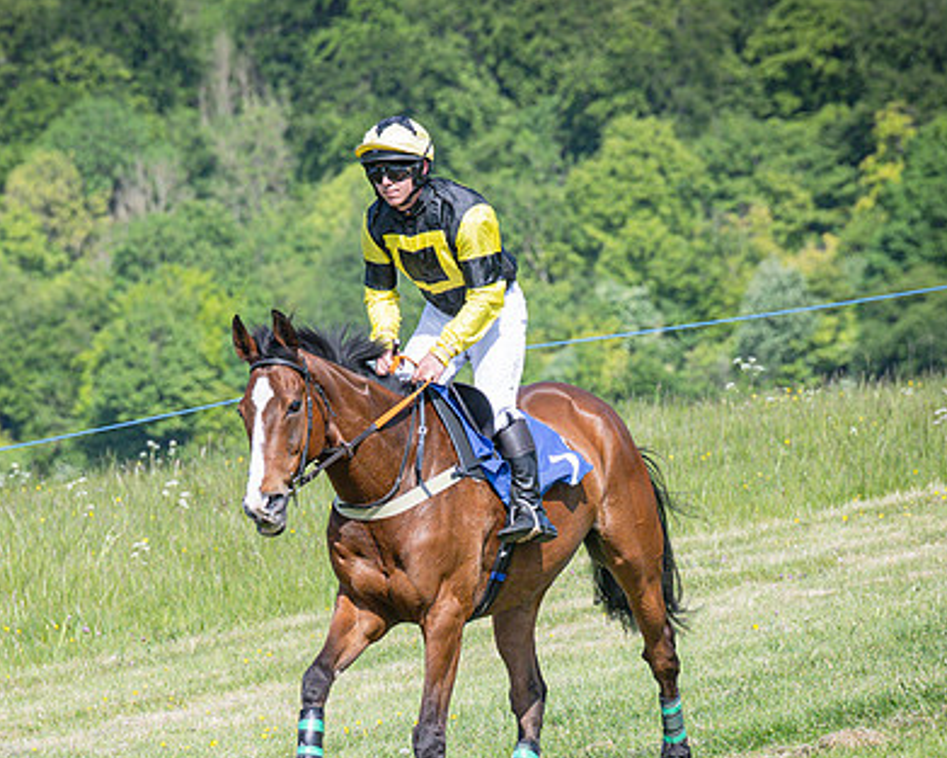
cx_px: 348
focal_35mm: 366
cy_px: 583
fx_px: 10261
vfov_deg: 4.2
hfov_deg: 5.3
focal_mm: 120
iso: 400
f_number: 4
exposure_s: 1/3200
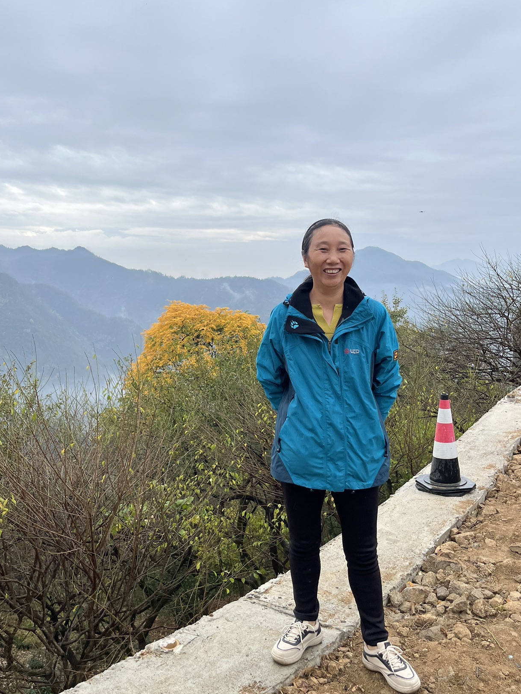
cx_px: 249
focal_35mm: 32
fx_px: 642
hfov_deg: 44.2
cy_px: 334
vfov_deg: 56.8
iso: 50
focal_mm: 5.1
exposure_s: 1/1517
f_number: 1.6
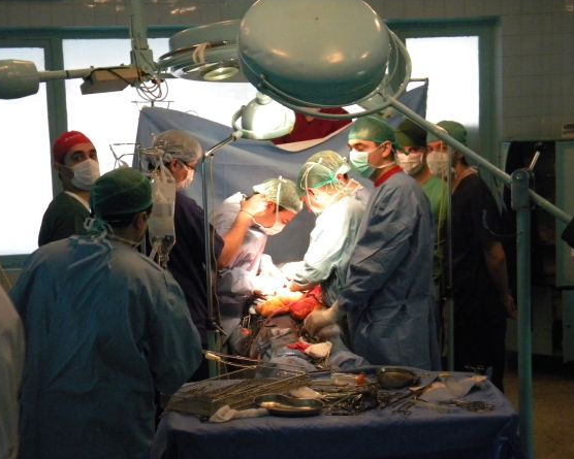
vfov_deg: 25.8
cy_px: 230
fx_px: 1002
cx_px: 285
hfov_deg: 32.0
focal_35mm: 59
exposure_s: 1/54.6
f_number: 4.1
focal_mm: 10.1
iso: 800
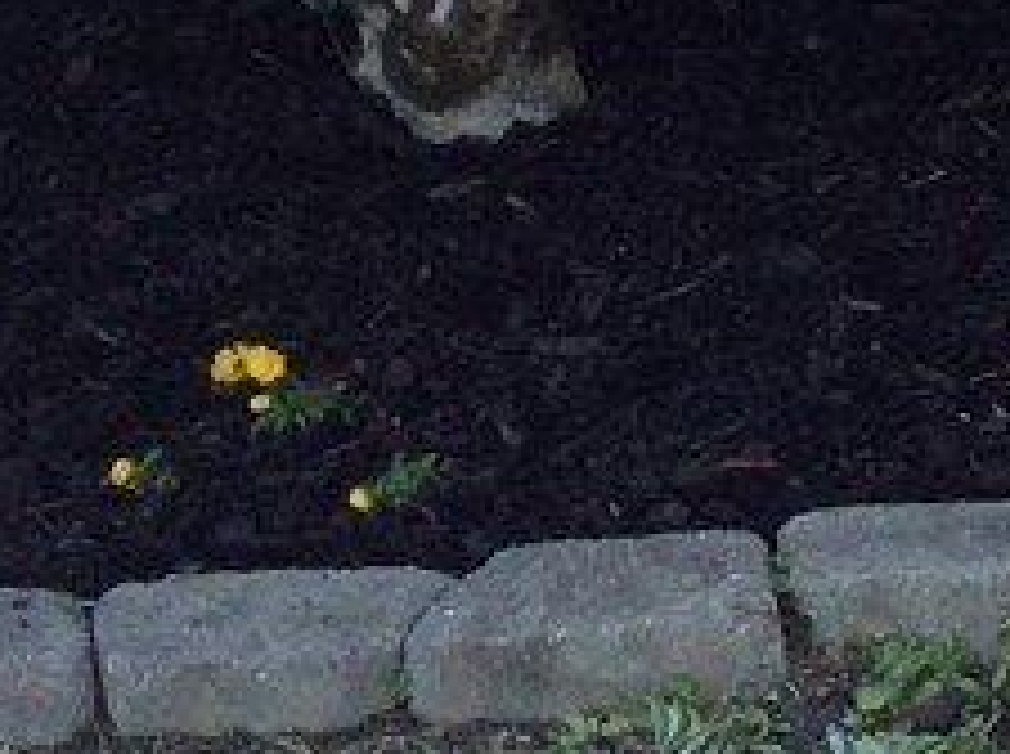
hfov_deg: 12.0
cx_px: 2047
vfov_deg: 10.0
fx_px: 4253
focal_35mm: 146
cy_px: -175
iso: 40
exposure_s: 1/120
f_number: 2.4
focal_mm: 3.3
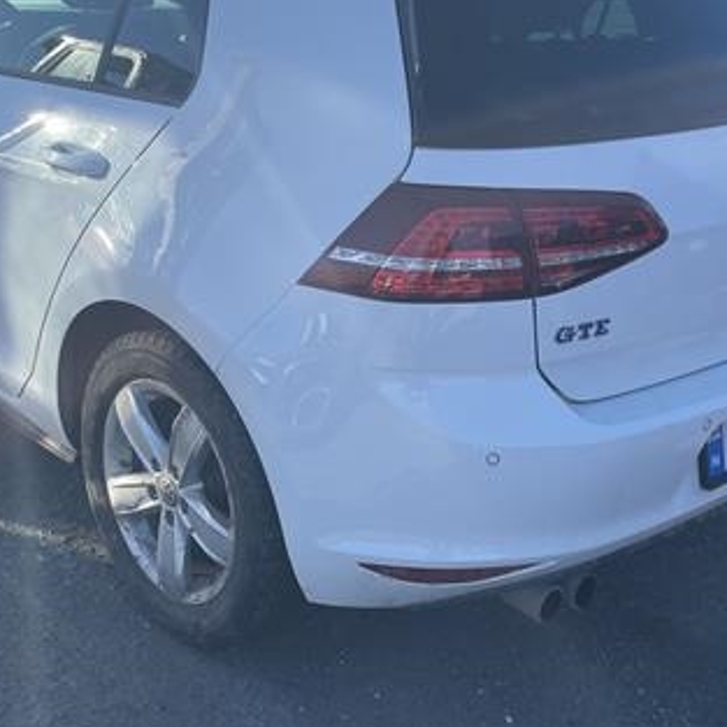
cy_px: 388
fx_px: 1117
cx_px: 262
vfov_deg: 36.0
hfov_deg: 35.8
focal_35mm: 47
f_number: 1.6
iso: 32
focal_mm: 4.2
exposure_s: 1/1304
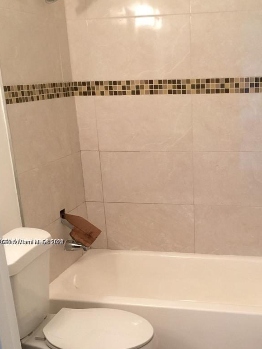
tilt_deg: -17.2
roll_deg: +1.7
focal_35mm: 45
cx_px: 184
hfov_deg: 31.8
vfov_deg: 41.3
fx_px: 454
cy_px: 242
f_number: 2.2
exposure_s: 1/15
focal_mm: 4.15
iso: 50
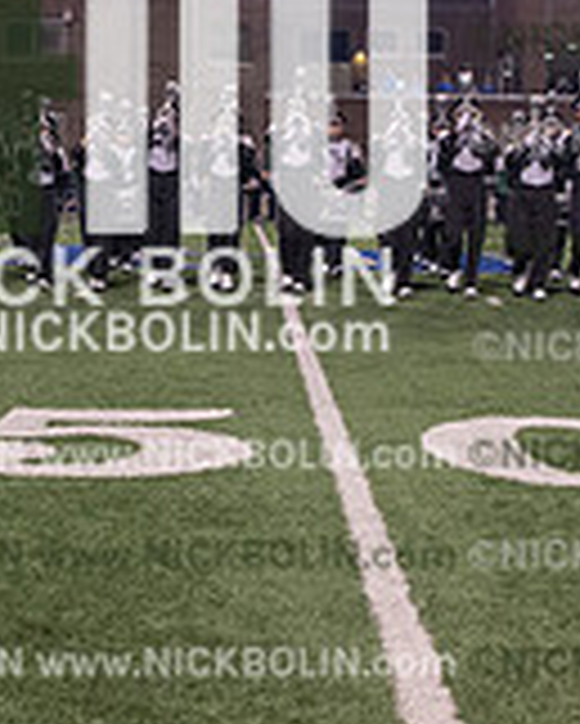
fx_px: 1736
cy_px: 142
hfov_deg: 18.8
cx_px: 108
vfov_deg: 23.2
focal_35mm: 81
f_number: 3.2
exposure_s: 1/500
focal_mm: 24
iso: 3200
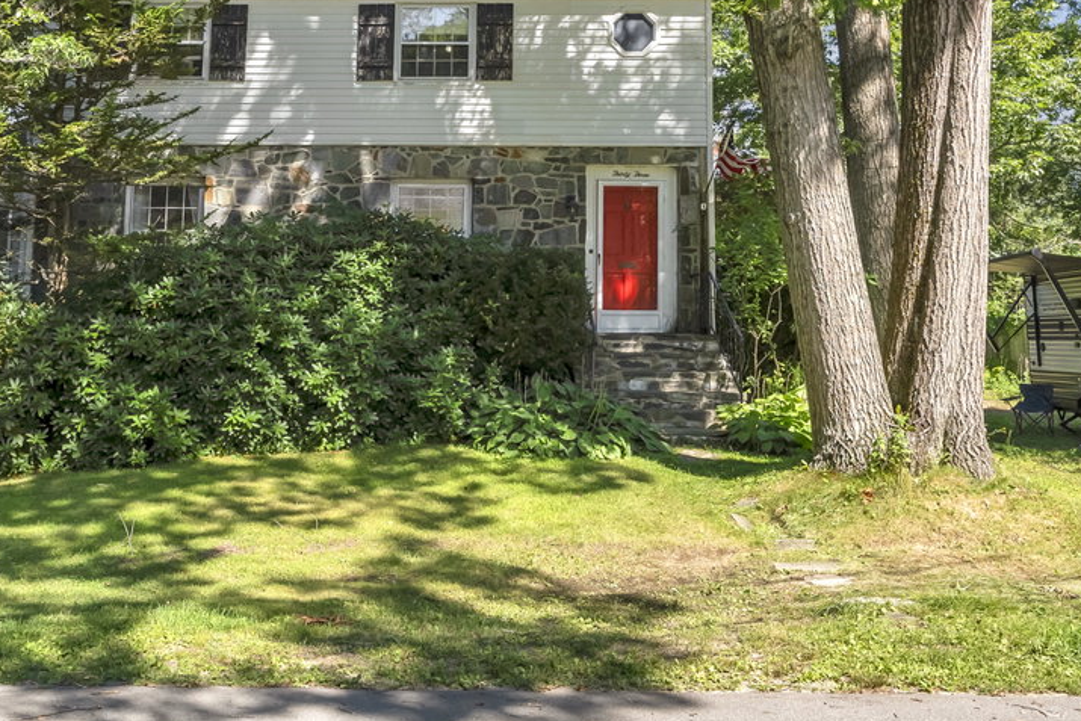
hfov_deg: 49.7
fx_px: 1135
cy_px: 159
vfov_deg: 34.3
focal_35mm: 38
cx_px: 327
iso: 320
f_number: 7.1
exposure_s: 1/320
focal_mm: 23.5
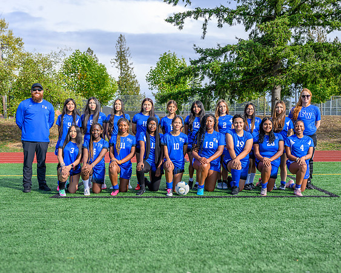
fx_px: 382
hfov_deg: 48.1
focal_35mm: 38
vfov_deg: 39.3
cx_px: 183
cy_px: 150
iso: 64
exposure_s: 1/125
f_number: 6.3
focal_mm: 30.5
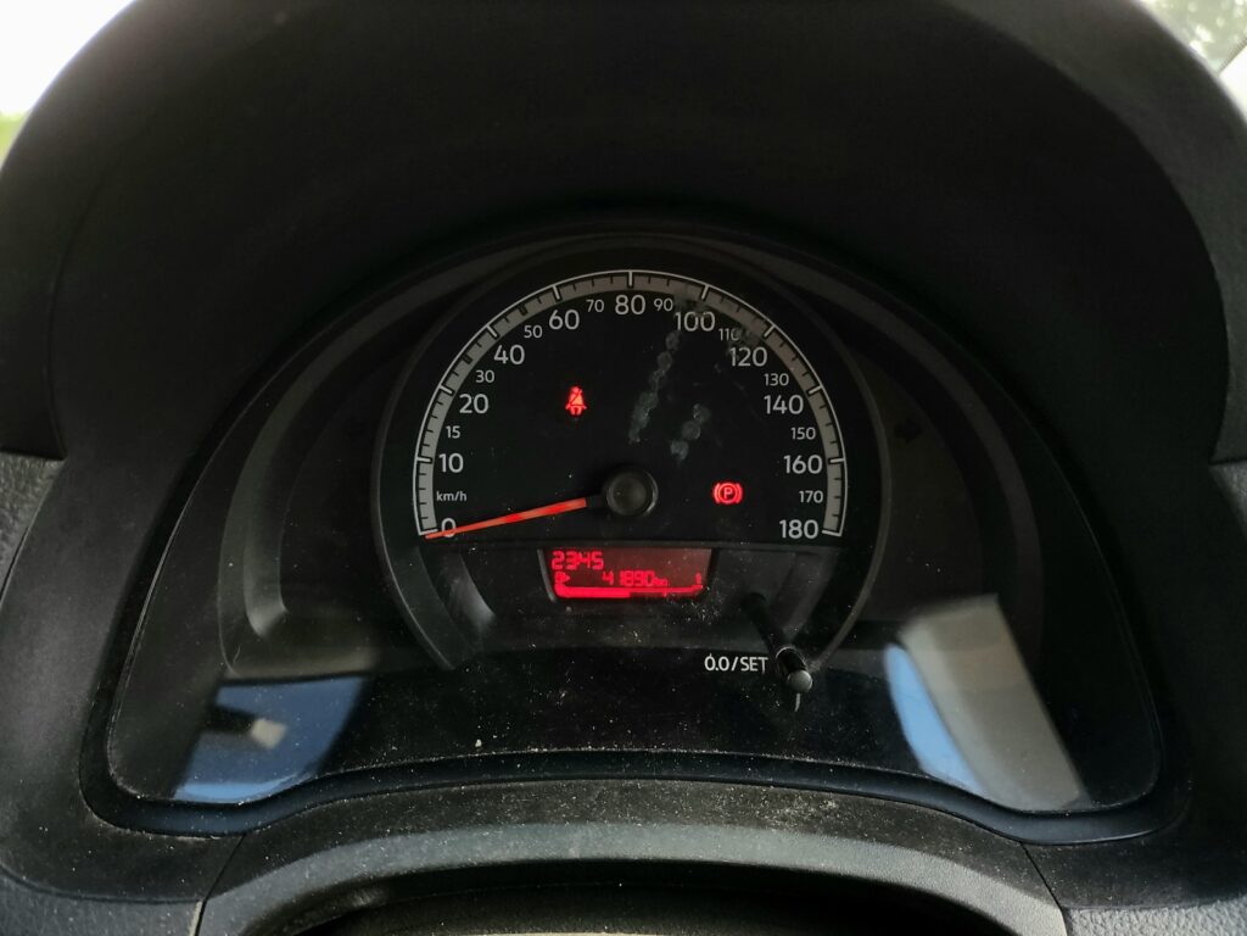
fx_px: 829
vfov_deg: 58.9
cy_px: 468
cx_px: 624
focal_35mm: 23
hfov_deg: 73.9
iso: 125
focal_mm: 6.4
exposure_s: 1/50.3
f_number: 1.8
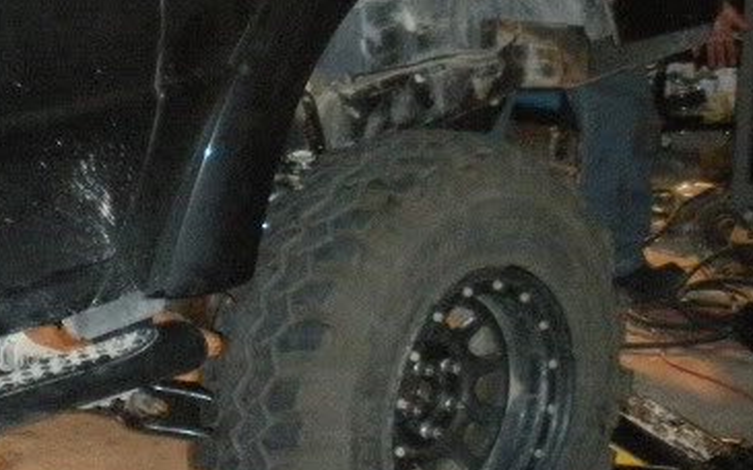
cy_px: 97
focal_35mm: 104
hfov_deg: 19.7
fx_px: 2134
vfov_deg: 12.5
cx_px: 105
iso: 776
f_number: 3.5
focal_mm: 6.3
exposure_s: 1/60
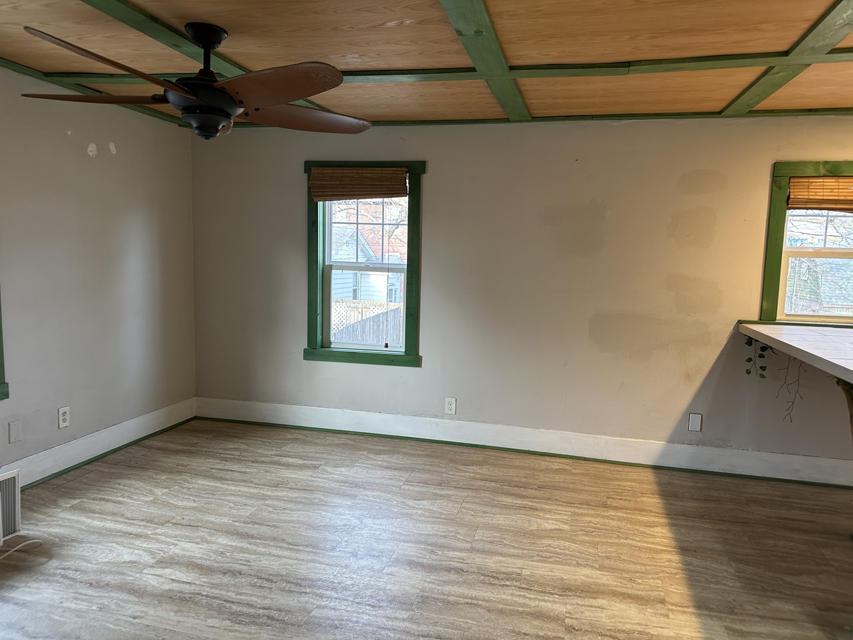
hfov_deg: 71.6
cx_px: 426
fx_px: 591
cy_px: 320
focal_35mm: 24
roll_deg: -1.7
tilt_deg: -6.7
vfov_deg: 56.8
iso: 160
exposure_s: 1/60
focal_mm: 6.86
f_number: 1.78
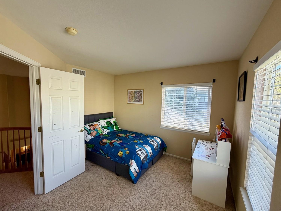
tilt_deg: -4.6
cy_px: 108
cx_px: 132
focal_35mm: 15
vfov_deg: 81.7
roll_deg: -0.7
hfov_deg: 98.0
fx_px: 122
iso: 100
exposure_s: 1/121
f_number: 2.2
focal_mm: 2.22
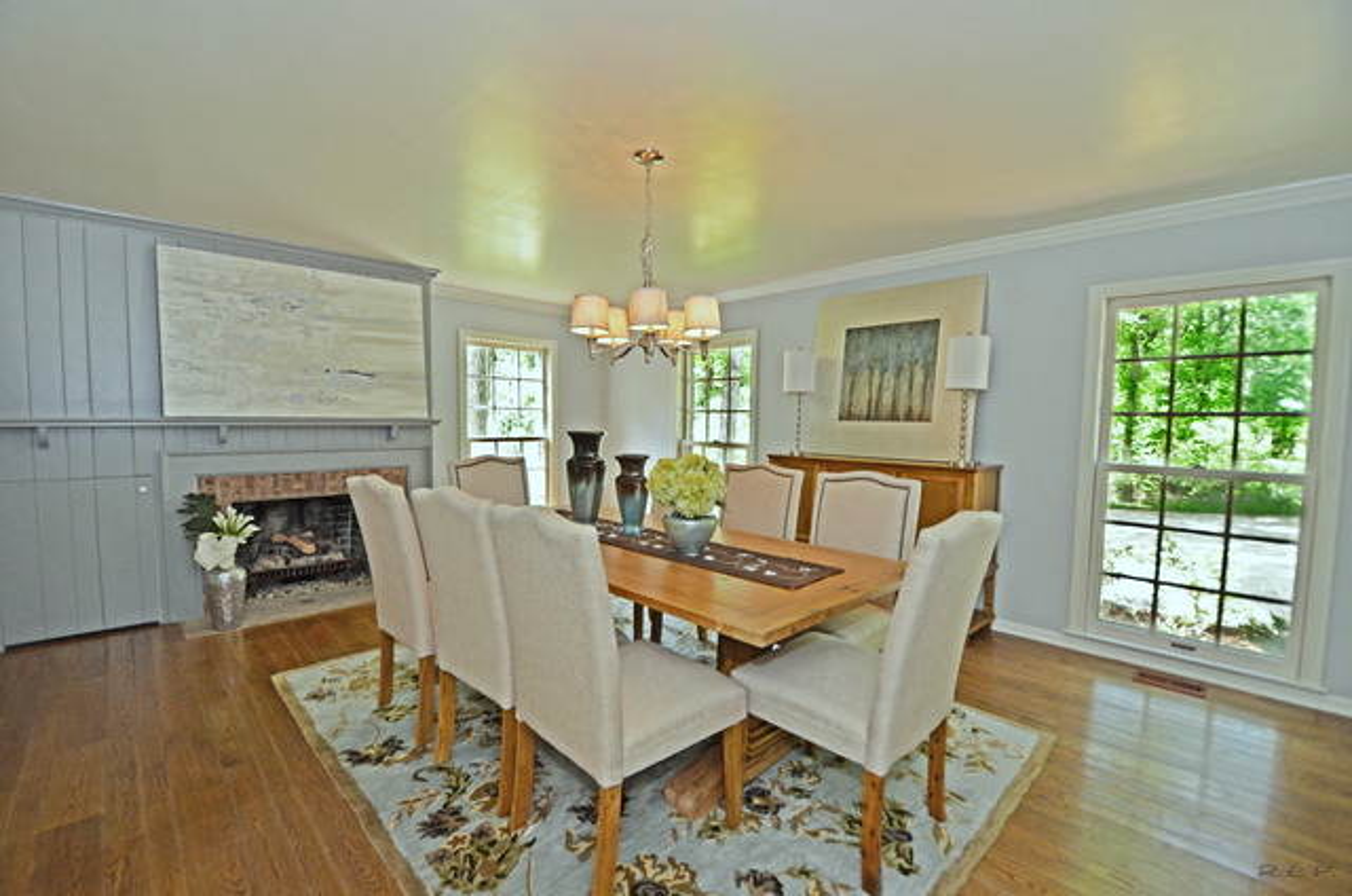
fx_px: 562
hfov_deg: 100.5
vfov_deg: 77.1
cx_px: 676
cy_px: 448
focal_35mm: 15
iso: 800
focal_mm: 10
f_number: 4
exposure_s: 1/200
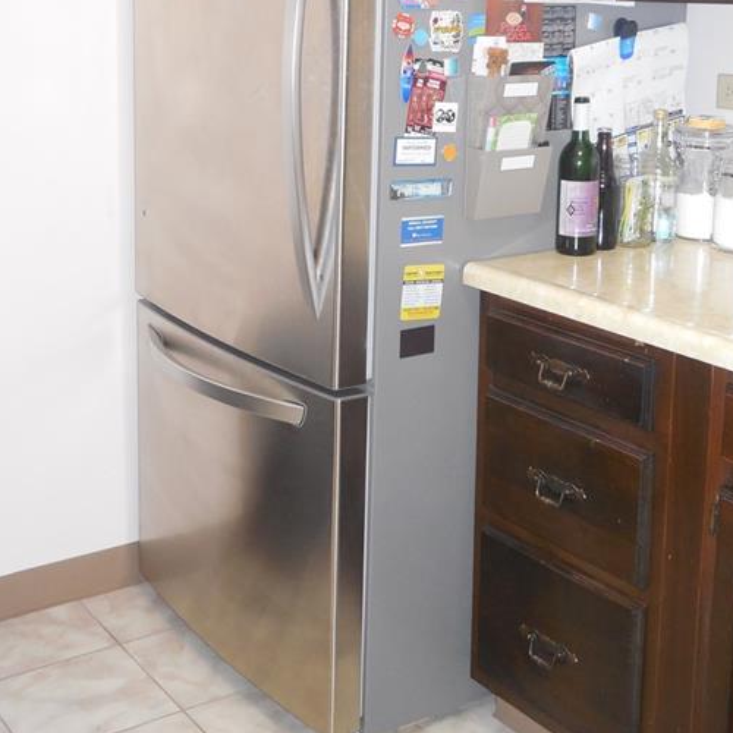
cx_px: 374
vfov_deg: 31.8
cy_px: 220
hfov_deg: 32.2
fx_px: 1270
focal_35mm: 53
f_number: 3.8
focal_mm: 7
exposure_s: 1/30
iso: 400
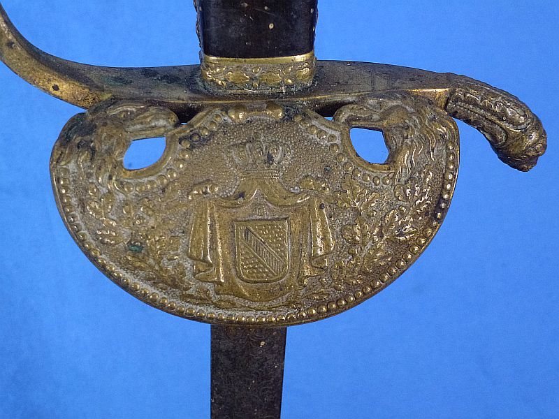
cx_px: 280
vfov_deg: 25.7
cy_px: 210
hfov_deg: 33.8
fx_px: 920
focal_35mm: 57
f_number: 4.4
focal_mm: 10.1
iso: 400
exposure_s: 1/80
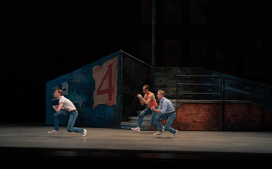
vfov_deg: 10.7
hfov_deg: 17.1
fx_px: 904
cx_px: 136
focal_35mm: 122
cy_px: 82
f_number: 4.5
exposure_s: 1/400
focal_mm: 119
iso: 3200
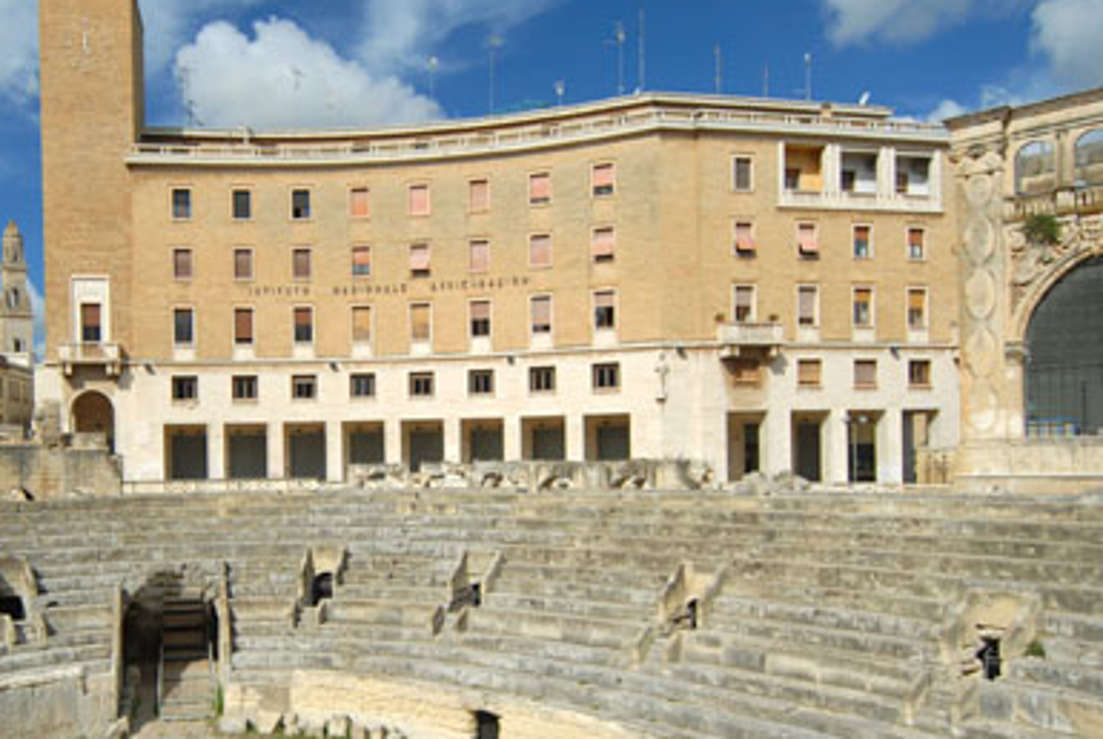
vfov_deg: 45.0
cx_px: 364
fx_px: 890
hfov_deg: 62.0
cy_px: 420
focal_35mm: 29
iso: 100
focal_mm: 12
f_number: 4
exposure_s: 1/500
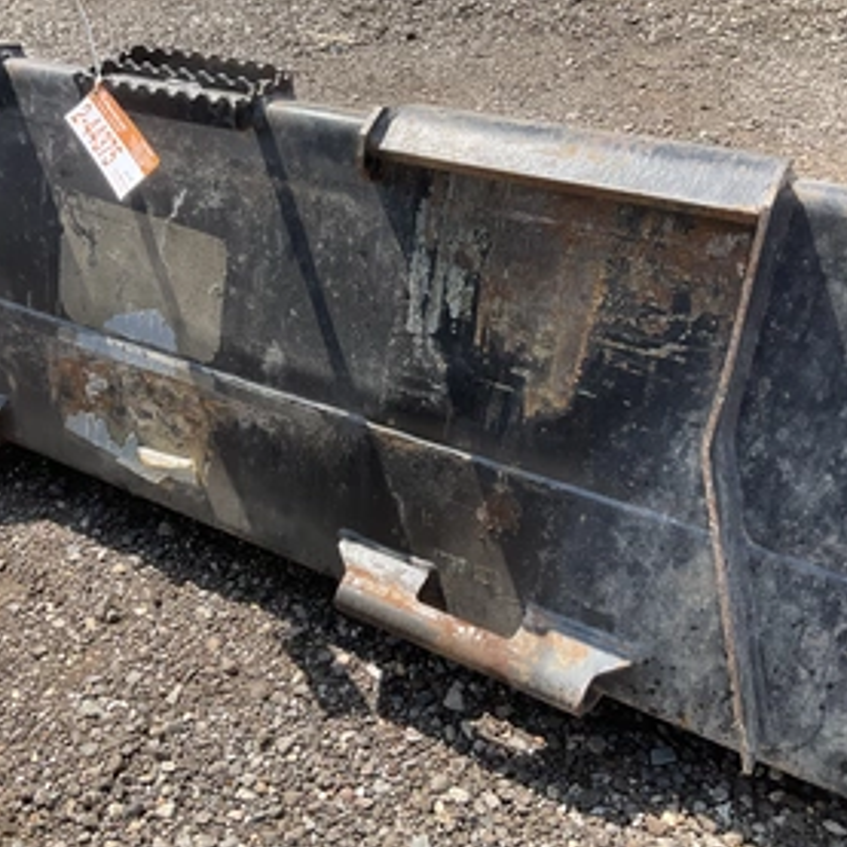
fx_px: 1024
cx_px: 324
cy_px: 419
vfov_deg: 44.9
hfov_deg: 44.6
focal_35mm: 37
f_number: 1.8
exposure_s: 1/666
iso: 25
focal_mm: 3
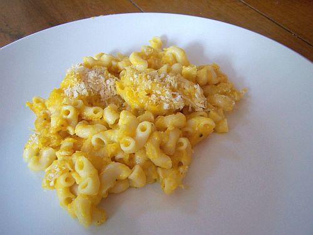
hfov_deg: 49.0
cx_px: 156
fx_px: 344
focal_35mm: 38
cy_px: 118
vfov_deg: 37.7
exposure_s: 1/30
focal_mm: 6.3
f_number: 2.8
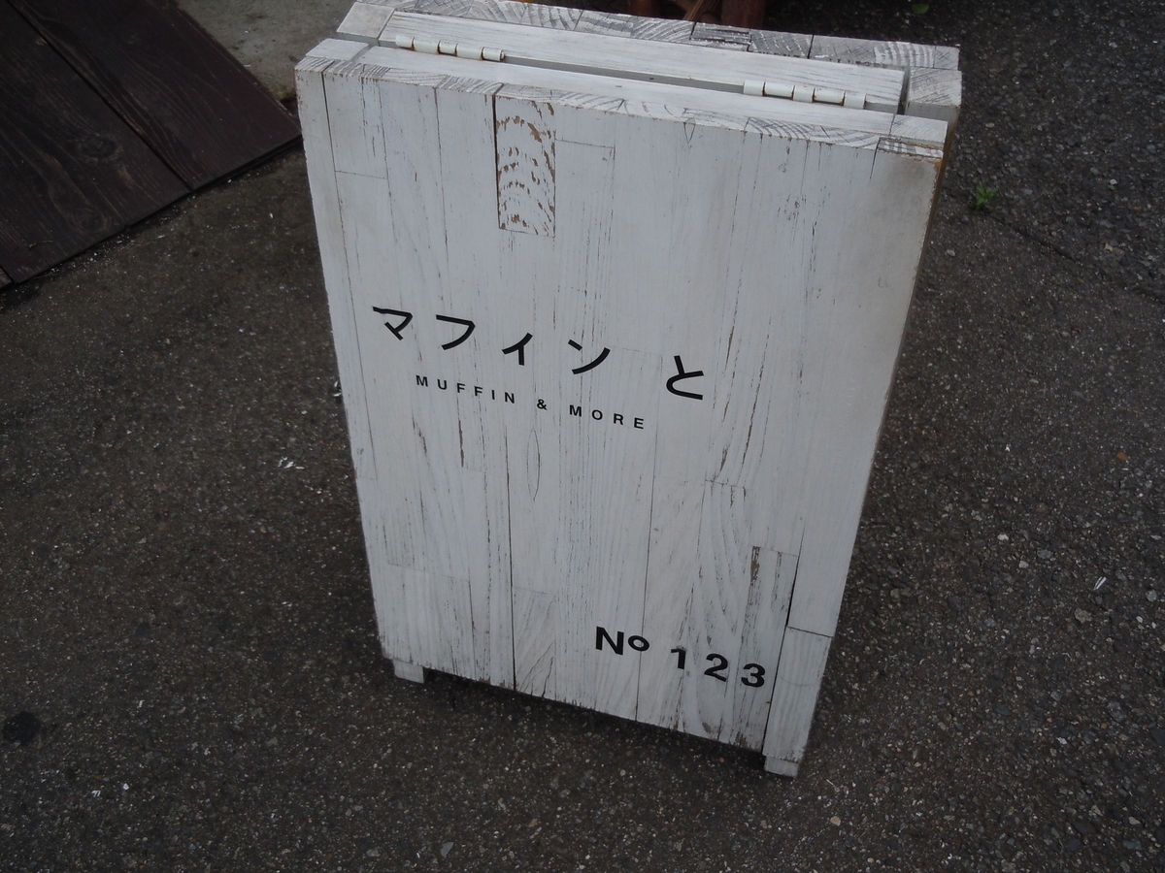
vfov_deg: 42.9
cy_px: 436
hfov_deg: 55.4
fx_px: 1111
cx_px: 582
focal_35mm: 33
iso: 100
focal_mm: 5.9
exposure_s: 1/400
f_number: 4
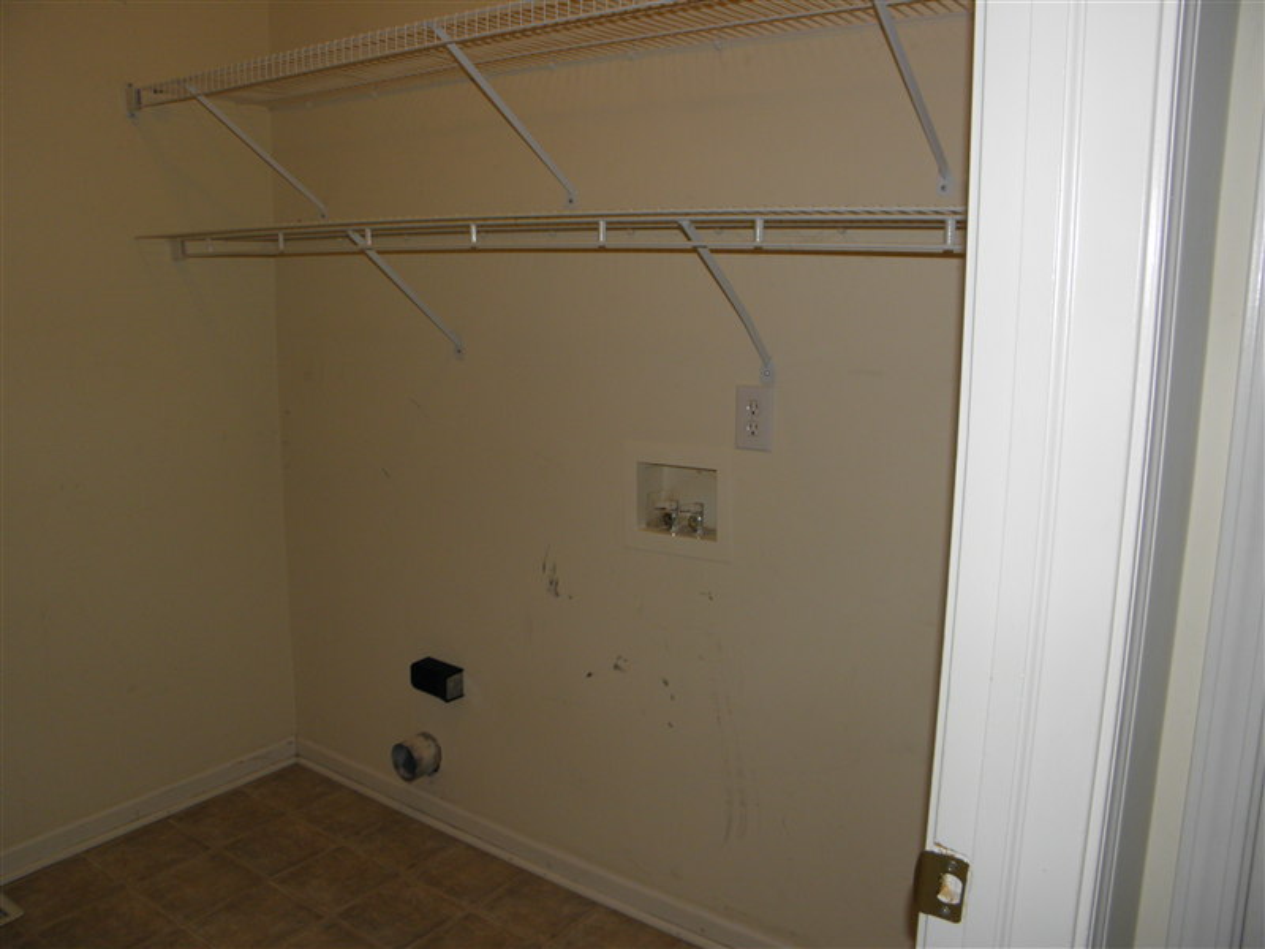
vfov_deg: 49.7
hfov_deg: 63.4
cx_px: 632
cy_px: 474
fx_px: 1023
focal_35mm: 28
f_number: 3.5
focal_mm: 5
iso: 100
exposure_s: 1/30
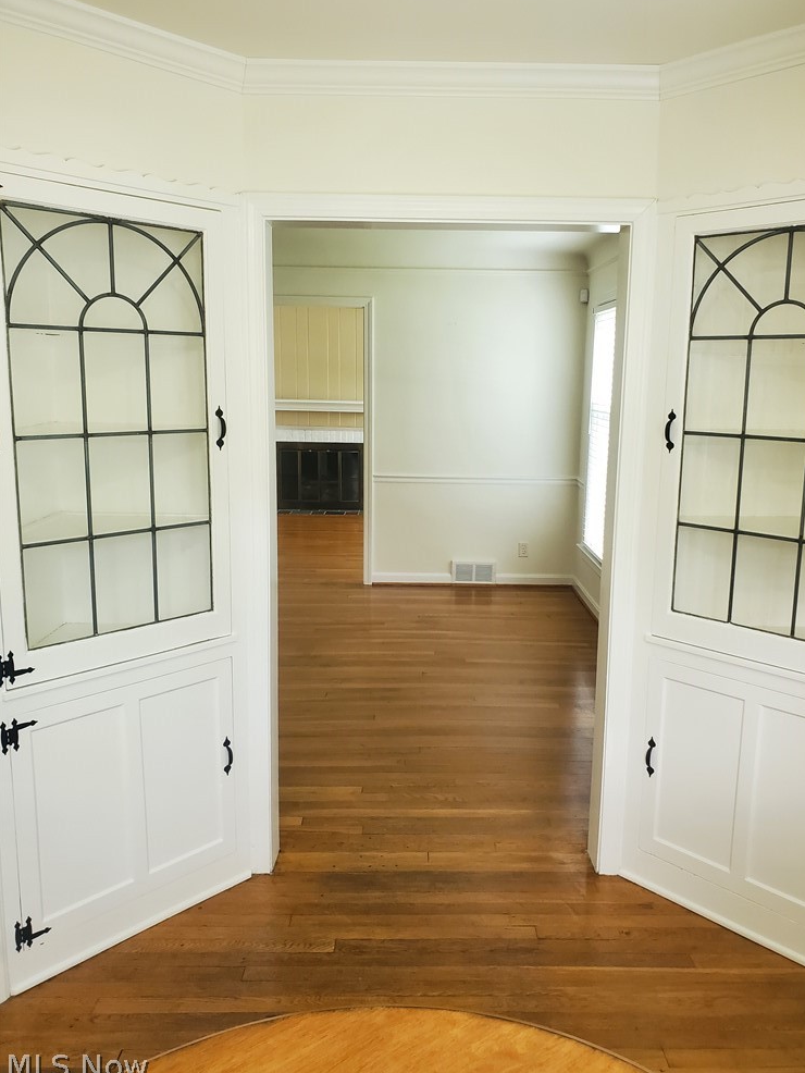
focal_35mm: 27
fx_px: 837
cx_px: 416
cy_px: 534
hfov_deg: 51.4
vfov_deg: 65.3
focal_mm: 4.3
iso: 200
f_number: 2.4
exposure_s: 1/60
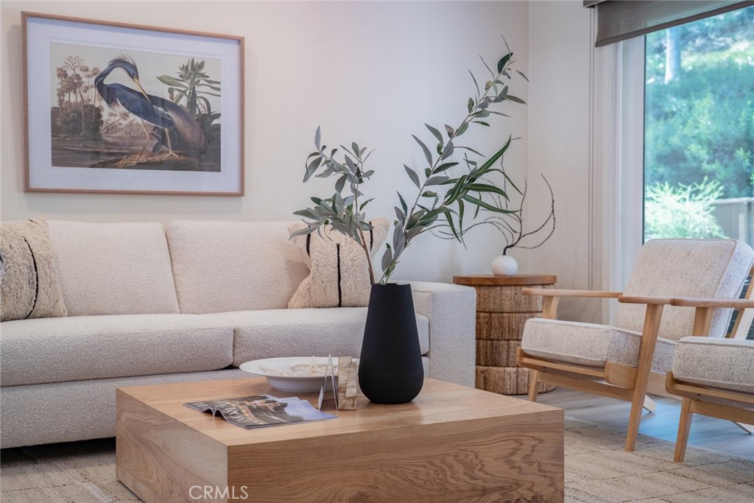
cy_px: 252
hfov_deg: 47.4
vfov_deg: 32.6
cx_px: 377
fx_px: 859
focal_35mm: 41
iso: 1000
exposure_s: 1/200
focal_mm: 41
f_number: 4
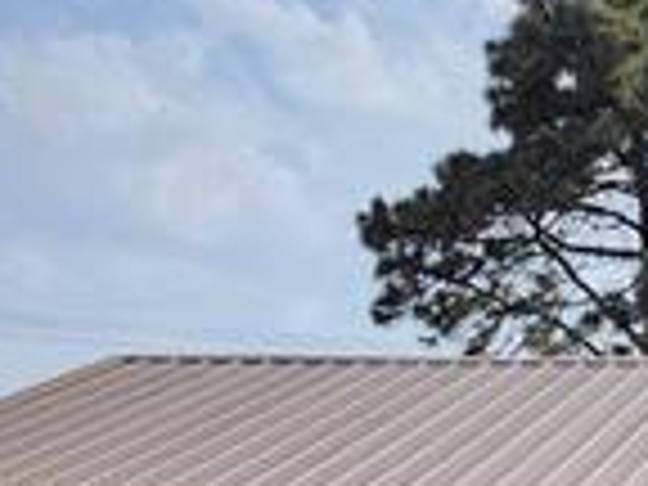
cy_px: 832
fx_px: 1909
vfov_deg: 13.3
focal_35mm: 102
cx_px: 922
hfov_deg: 17.6
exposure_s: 1/1869
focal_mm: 5.54
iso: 25
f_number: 1.8
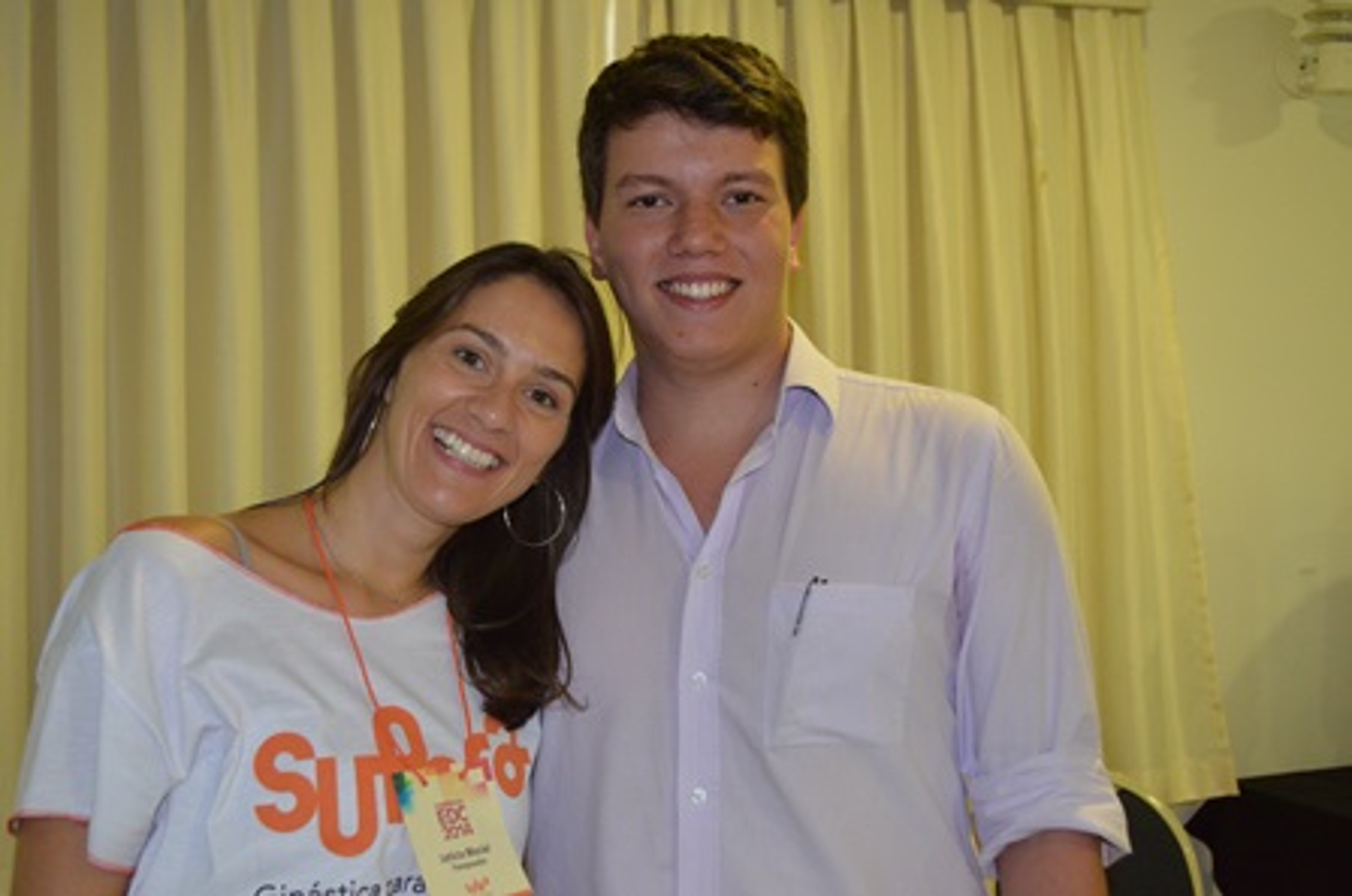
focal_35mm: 45
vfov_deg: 29.8
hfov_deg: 43.7
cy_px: 448
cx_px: 676
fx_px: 1687
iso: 2500
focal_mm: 30
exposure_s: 1/60
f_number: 4.5
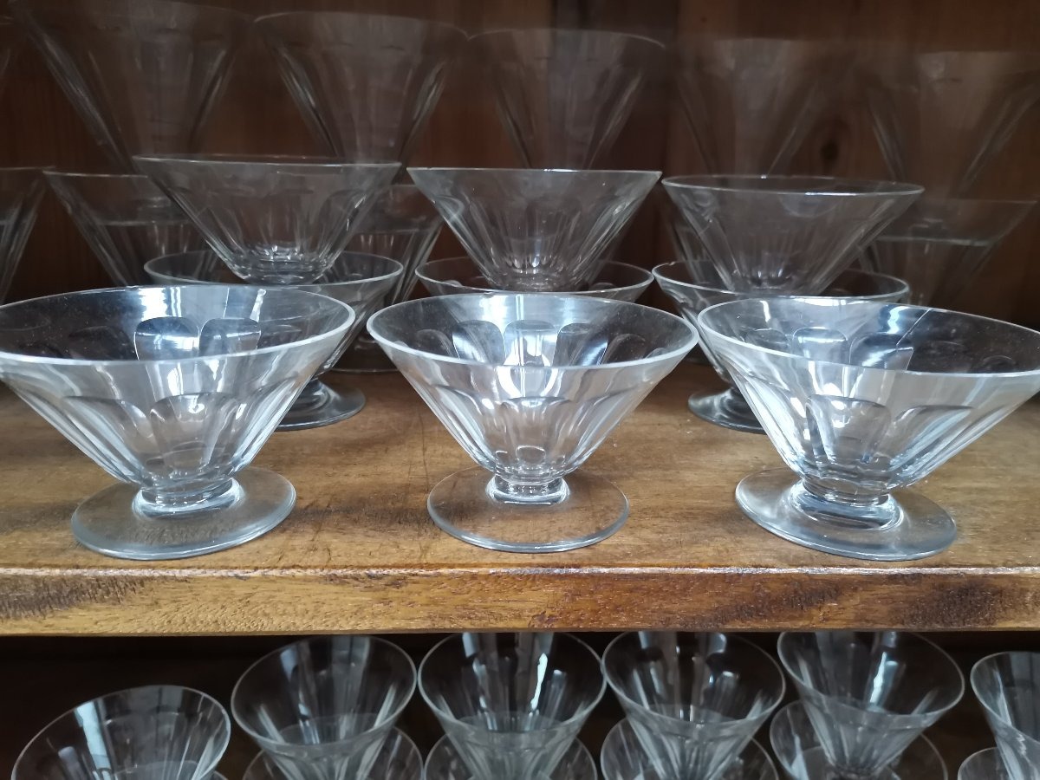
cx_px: 520
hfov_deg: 67.3
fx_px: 781
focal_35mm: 26
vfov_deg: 53.1
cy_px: 390
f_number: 1.8
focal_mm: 4.75
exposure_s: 1/25
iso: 1000
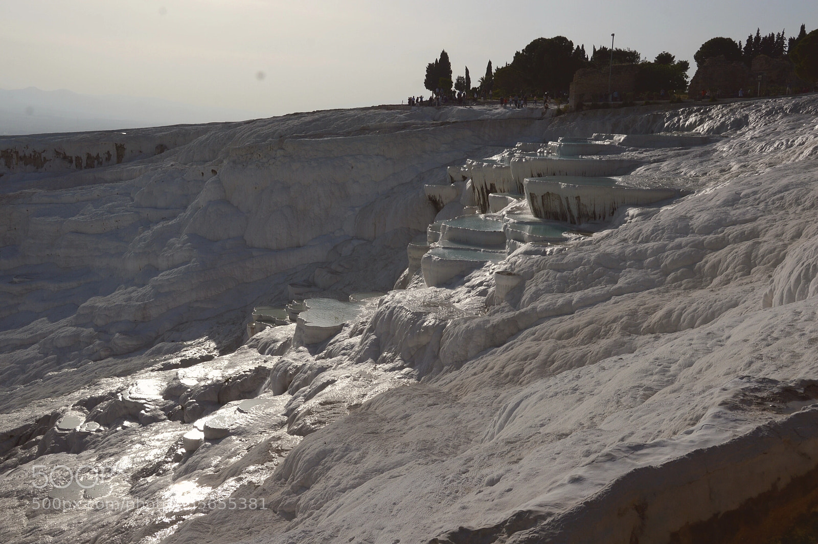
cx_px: 409
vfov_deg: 34.2
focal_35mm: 39
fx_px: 885
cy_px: 272
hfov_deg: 49.6
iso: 100
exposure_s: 1/640
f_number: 13
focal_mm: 26
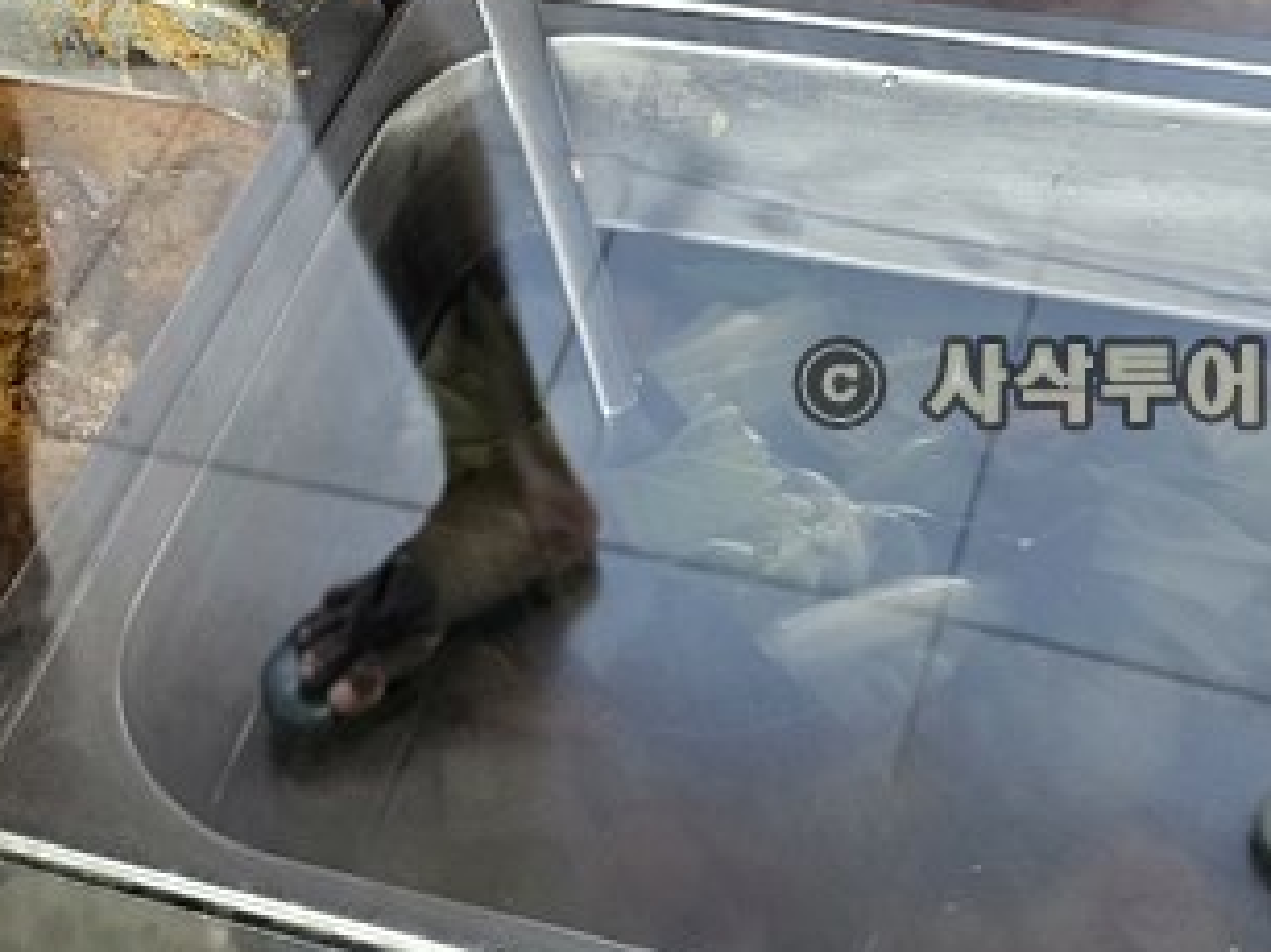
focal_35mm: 63
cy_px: 118
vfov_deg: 22.8
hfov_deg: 30.1
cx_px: 269
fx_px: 2312
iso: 320
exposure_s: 1/359
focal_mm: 6.3
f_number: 1.7
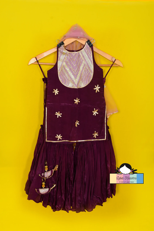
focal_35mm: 45
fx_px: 289
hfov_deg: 29.9
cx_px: 77
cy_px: 116
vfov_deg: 43.6
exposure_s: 1/160
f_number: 9
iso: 100
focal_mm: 30
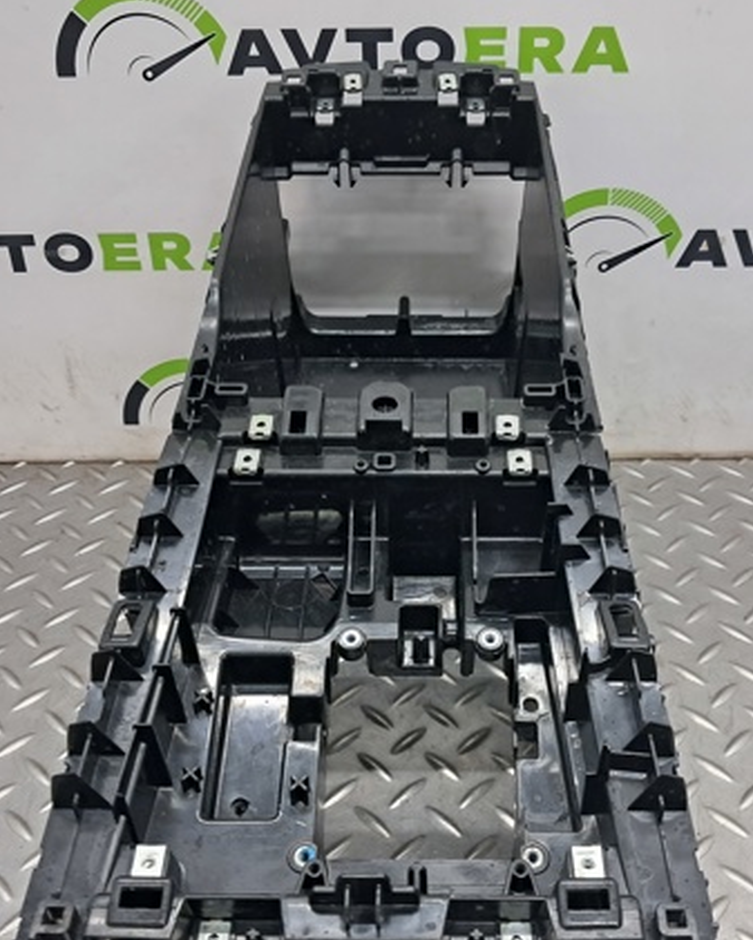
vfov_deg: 45.7
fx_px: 1114
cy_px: 528
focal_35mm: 40
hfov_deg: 37.3
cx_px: 422
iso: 125
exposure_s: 1/50
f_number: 1.8
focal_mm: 4
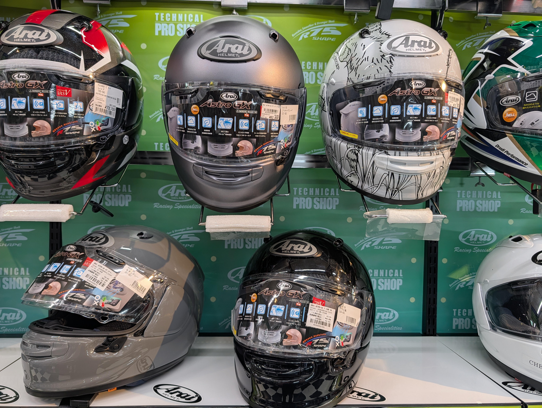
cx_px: 271
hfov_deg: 71.5
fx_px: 376
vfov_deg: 56.9
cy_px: 204
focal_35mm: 24
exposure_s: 1/50
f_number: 1.68
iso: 67
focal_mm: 6.9
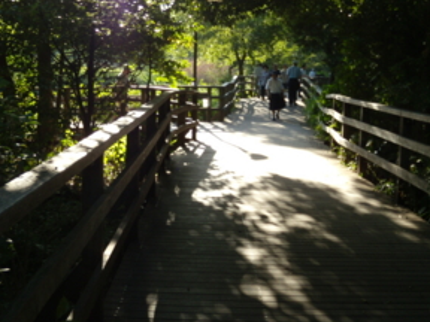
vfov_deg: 29.0
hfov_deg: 38.1
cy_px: 131
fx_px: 621
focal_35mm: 50
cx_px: 182
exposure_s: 1/125
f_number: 3.6
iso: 80
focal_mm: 6.4
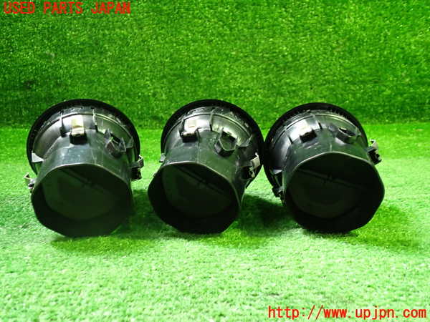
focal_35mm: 30
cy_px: 161
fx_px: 373
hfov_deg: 60.0
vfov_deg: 46.8
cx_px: 215
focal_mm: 5.4
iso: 500
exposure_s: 1/30
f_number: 2.3
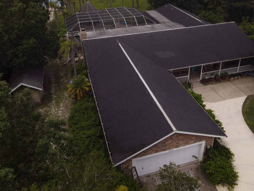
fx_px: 227
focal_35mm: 31
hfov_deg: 58.3
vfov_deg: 45.0
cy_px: 70
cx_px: 138
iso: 100
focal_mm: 4.5
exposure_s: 1/8
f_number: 2.8
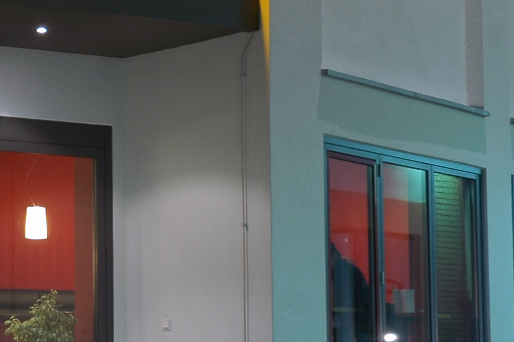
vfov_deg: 8.3
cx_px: -165
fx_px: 2368
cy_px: 184
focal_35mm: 166
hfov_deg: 12.0
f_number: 4.2
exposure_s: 1/1.6
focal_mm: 38
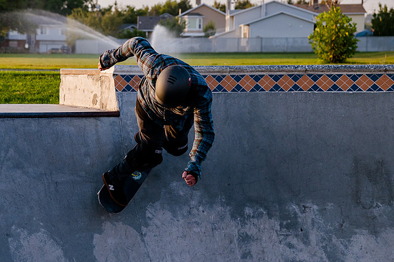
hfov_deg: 16.8
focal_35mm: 121
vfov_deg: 11.3
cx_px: 102
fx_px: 1325
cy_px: 131
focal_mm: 75
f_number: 5
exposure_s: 1/1250
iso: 800
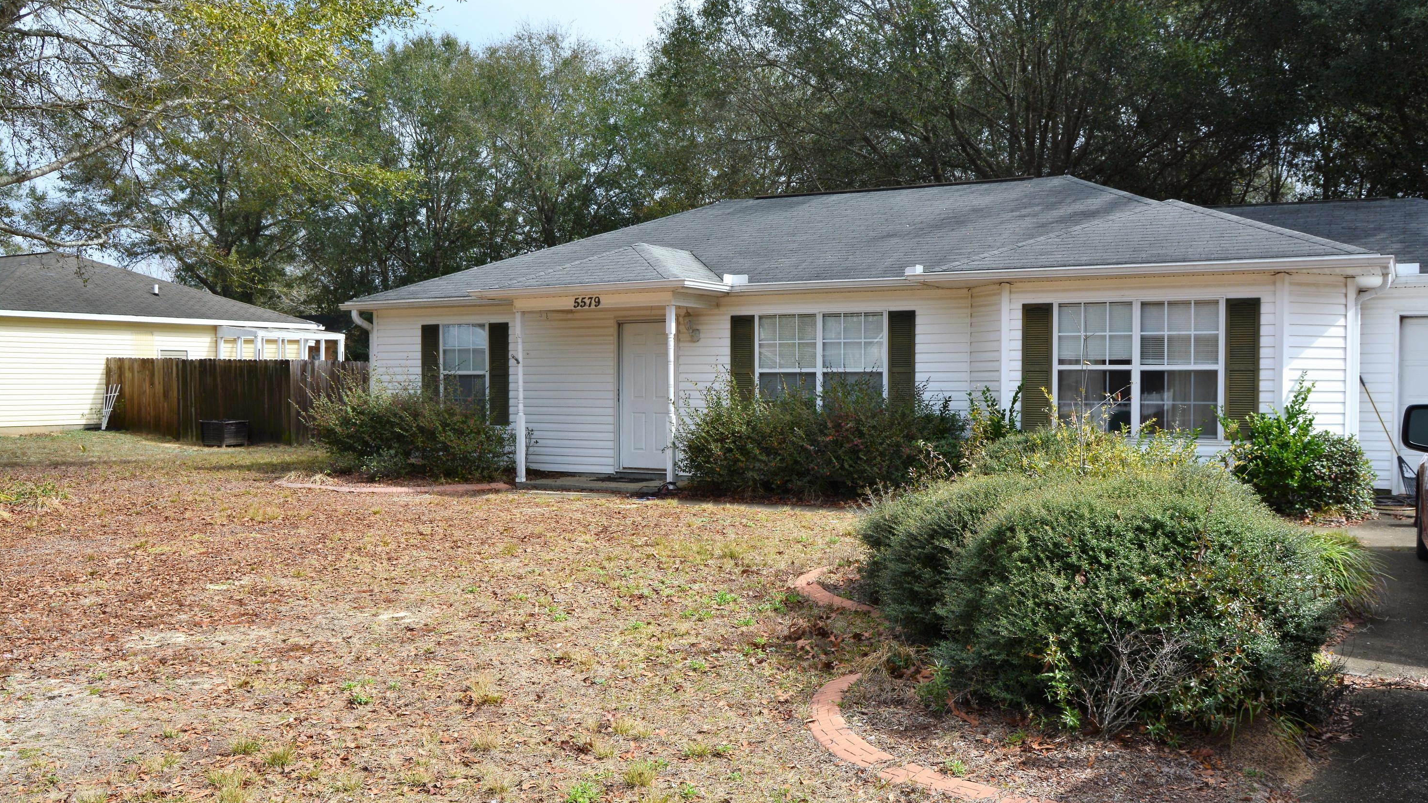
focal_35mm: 35
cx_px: 721
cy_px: 431
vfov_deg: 33.7
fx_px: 1325
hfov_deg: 56.6
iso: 200
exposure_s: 1/250
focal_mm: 22
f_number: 10
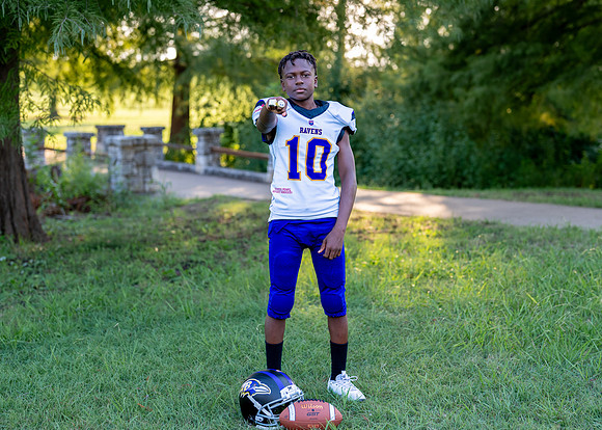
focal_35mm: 64
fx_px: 1087
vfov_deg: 22.4
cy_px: 198
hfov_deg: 30.9
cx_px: 315
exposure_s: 1/640
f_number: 2
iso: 160
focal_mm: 50
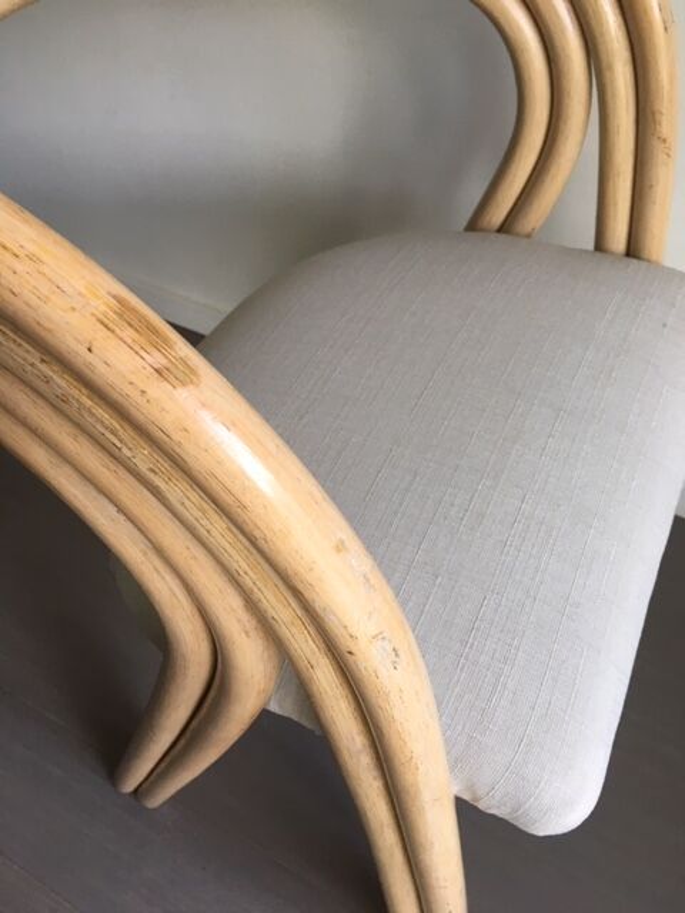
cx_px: 342
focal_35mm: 29
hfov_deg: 48.2
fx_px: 765
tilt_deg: -50.7
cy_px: 456
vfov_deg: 61.7
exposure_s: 1/33
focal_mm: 4.15
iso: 40
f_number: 2.2
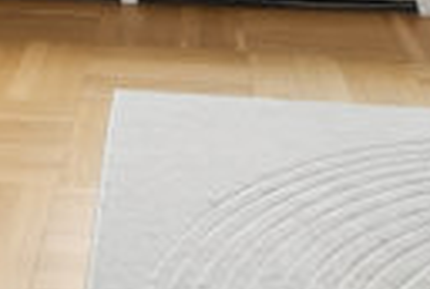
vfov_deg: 14.7
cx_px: 20
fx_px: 970
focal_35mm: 81
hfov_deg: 24.1
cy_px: -240
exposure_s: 1/160
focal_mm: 13
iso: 320
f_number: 5.6
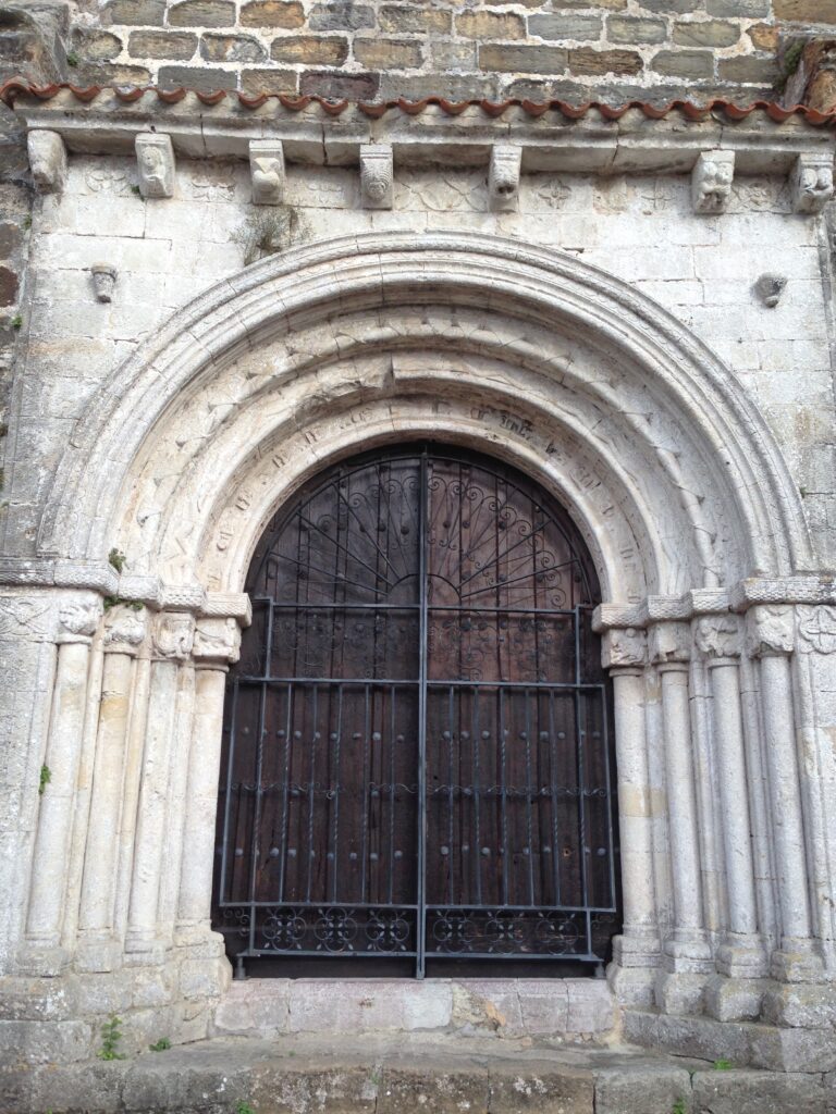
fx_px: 1063
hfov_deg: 42.9
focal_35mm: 33
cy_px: 557
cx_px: 418
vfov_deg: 55.4
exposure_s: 1/303
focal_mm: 4.12
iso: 50
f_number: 2.4
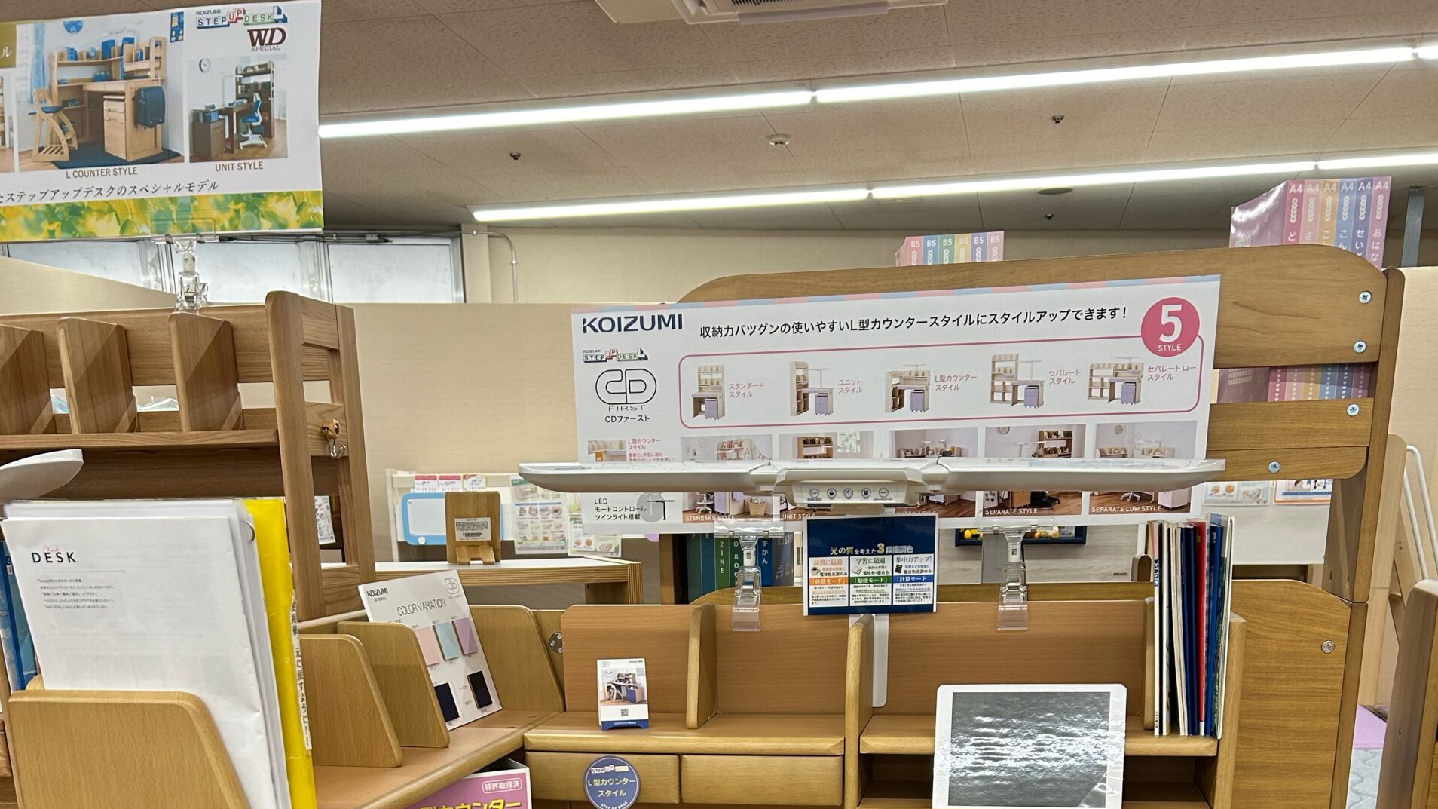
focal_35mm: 38
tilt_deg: -17.7
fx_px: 1449
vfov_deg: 28.0
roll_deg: +2.2
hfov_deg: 52.8
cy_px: 926
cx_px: 717
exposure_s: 1/120
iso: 125
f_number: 1.5
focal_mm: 5.7
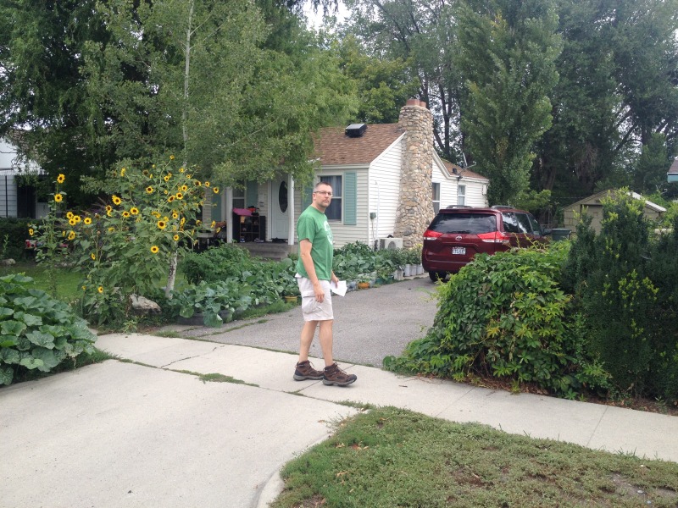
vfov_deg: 40.7
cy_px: 254
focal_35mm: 35
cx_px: 339
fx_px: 686
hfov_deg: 52.6
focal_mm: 4.28
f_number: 2.4
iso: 50
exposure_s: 1/649
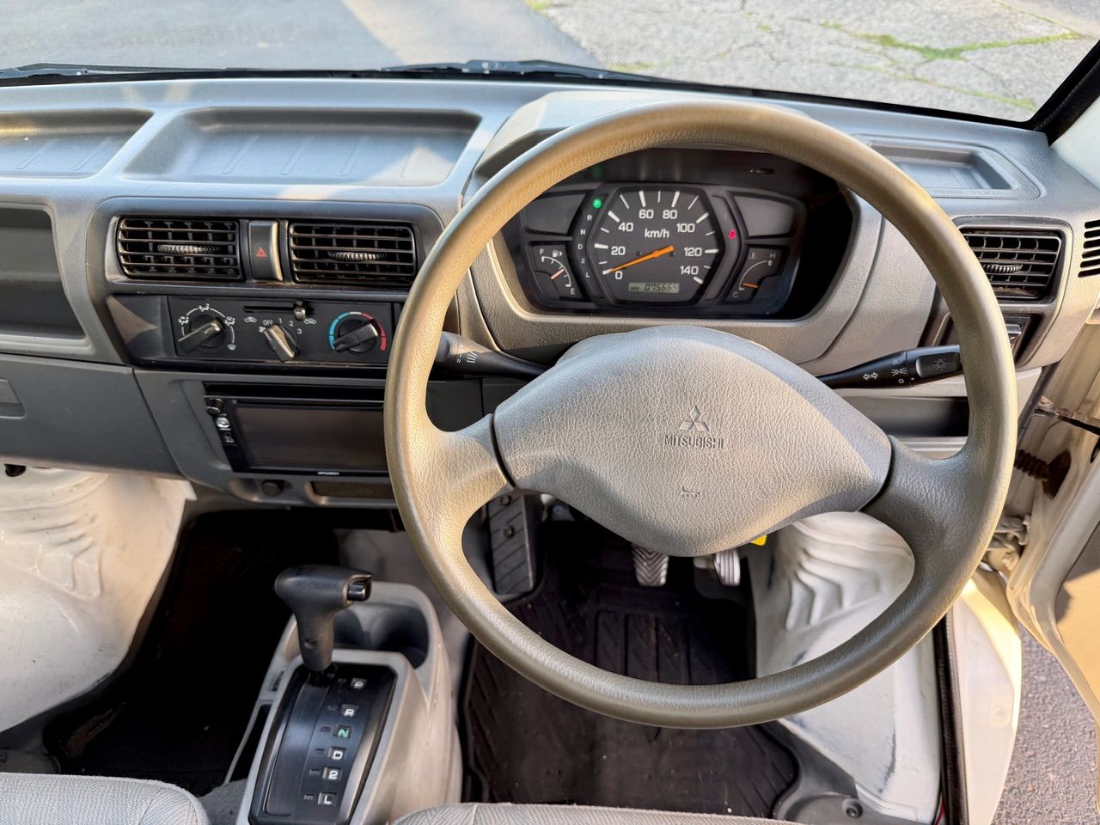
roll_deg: +1.6
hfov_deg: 71.6
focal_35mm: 24
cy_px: 412
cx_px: 550
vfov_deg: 56.8
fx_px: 763
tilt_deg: -41.7
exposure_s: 1/121
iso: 80
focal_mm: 6.76
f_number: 1.78
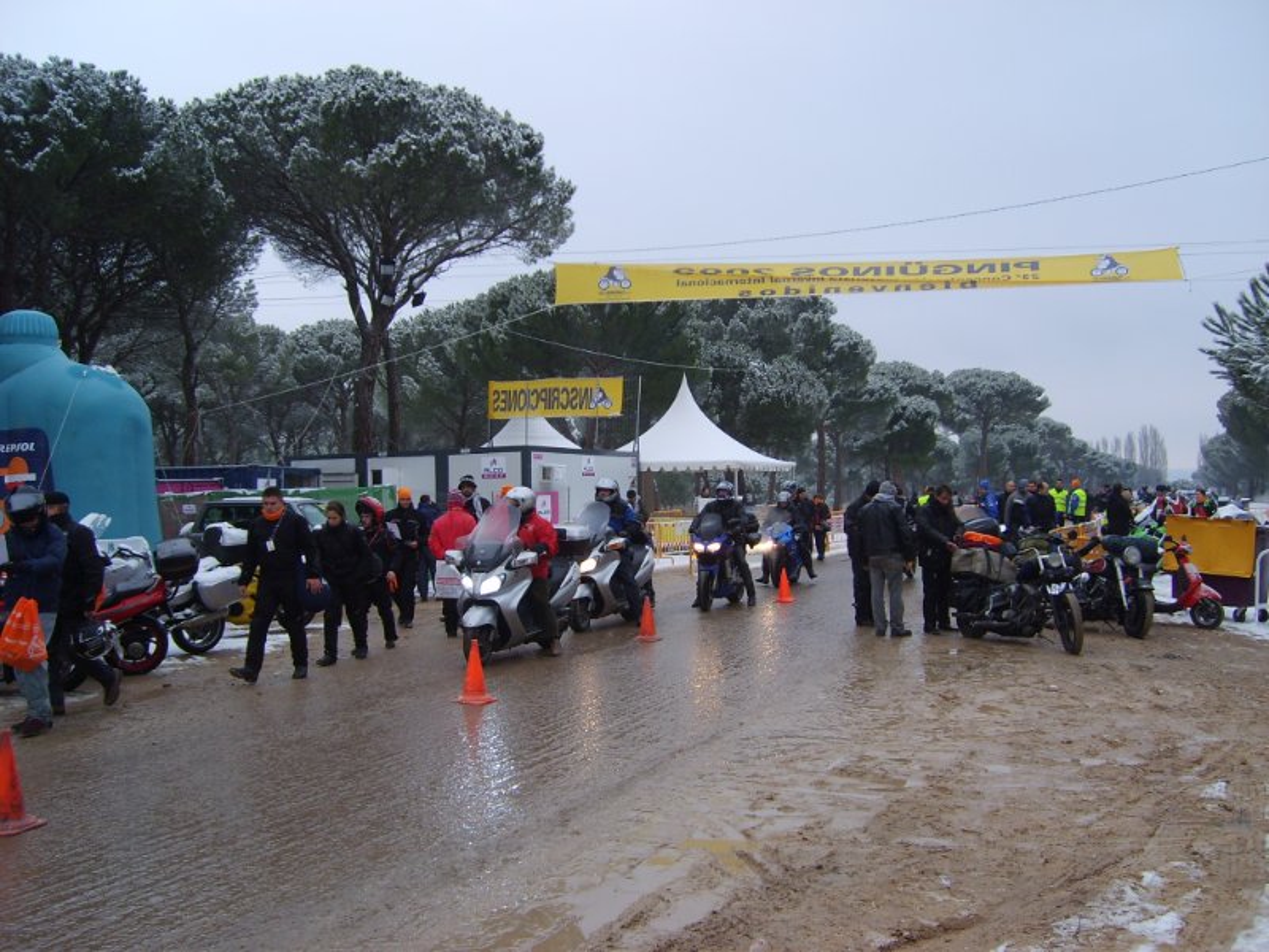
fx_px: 1283
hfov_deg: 52.6
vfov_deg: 40.7
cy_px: 476
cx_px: 634
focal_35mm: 35
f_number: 2.8
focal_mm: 5.8
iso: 50
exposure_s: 1/250
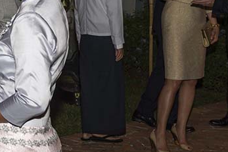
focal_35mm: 105
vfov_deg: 12.8
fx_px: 665
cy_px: -8
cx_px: -49
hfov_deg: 18.4
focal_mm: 38
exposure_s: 1/60
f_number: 5.6
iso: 400
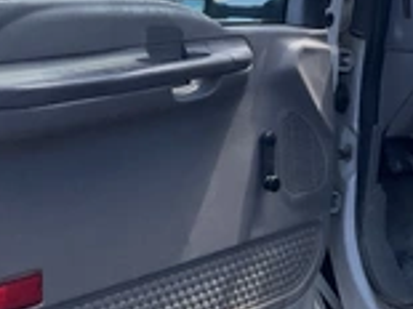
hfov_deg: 25.5
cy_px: 37
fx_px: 894
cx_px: 341
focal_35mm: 75
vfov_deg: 19.3
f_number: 1.8
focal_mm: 3
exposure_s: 1/978
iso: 25
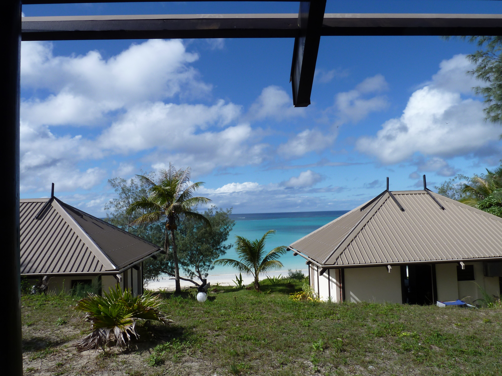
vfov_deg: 54.9
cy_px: 188
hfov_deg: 69.4
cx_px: 251
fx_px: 363
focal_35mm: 25
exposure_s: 1/500
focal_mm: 4.1
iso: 80
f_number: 5.6
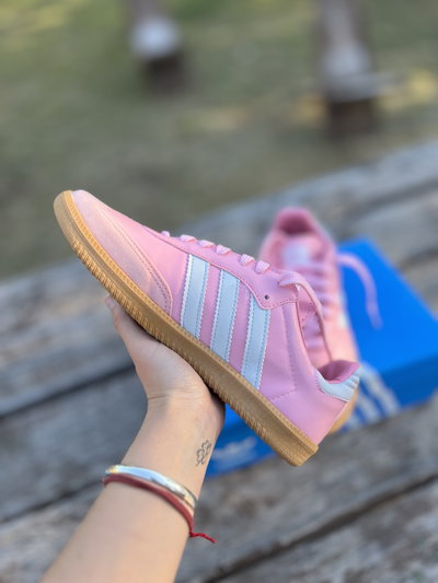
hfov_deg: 53.1
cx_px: 219
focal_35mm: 26
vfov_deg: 67.3
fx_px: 438
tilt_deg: -45.9
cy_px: 292
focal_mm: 5.7
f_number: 1.5
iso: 50
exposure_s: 1/493
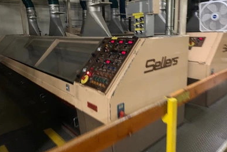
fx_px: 177
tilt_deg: -8.4
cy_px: 65
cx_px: 112
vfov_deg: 46.3
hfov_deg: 65.4
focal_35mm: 28
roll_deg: +1.2
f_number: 1.8
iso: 640
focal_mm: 4.25
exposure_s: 1/24
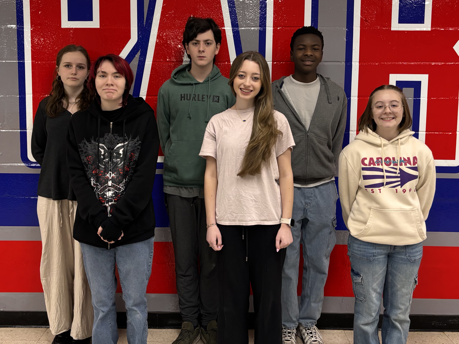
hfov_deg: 67.3
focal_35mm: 26
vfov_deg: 53.1
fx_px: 345
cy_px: 172
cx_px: 230
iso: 250
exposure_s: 1/60
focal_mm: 5.96
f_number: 1.6
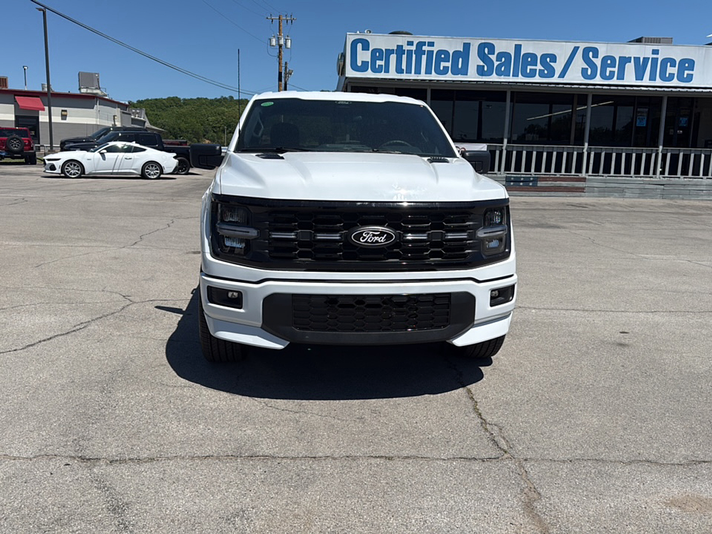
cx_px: 356
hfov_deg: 69.4
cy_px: 267
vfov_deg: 54.9
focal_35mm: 25
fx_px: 514
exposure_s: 1/9091
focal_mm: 6.76
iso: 80
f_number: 1.78
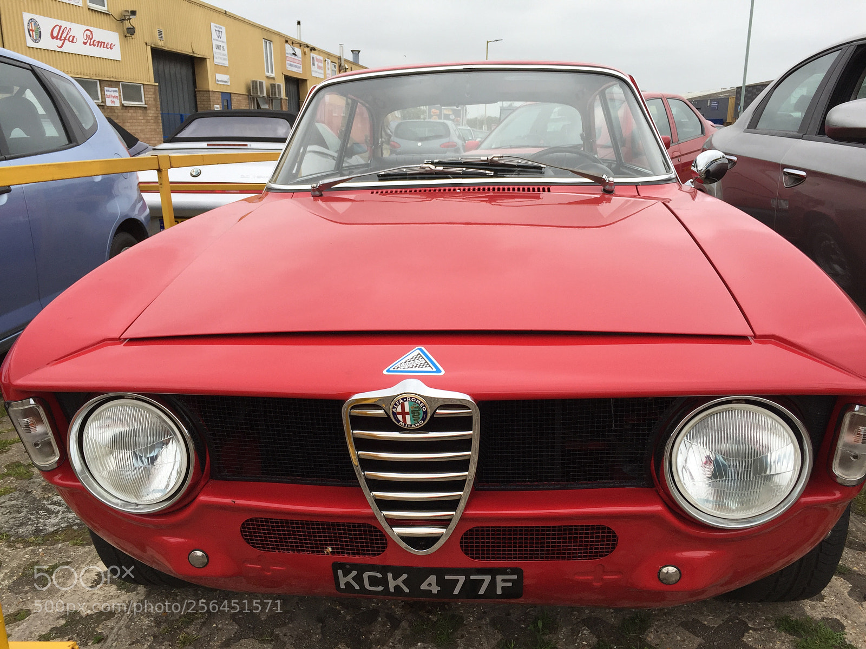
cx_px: 433
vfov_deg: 48.2
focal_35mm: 29
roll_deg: -1.4
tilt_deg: -14.9
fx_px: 726
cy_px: 324
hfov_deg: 61.7
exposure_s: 1/359
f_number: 2.2
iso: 32
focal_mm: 4.15
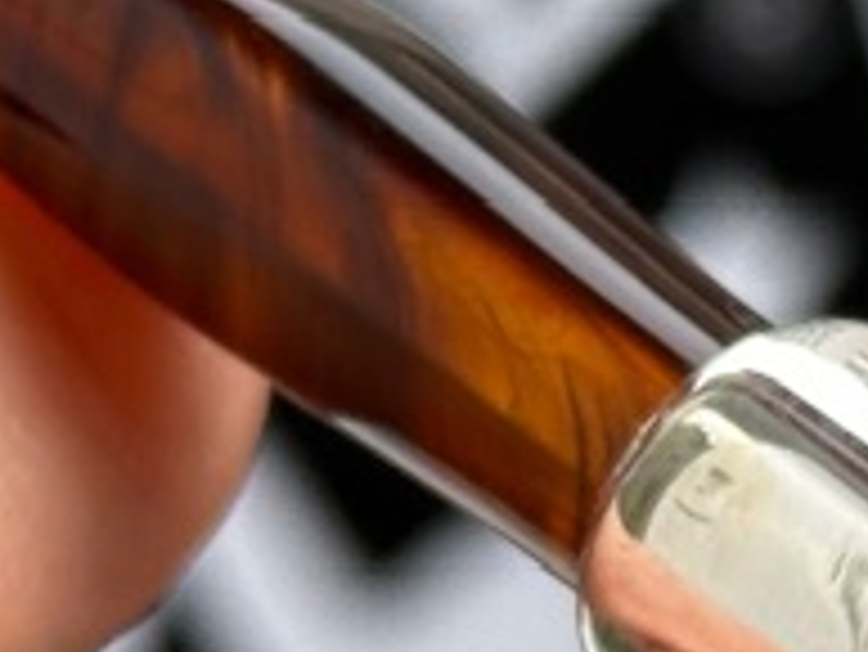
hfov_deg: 6.1
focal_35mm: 318
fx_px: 7979
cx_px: 1475
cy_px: 733
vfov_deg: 4.7
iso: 64
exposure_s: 1/286
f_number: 1.78
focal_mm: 6.86
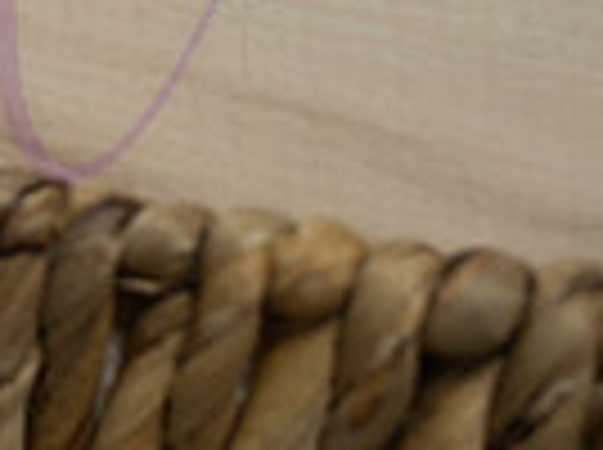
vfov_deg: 7.6
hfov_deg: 9.7
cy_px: -393
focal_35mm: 187
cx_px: -675
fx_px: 3252
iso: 3200
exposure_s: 1/320
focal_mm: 43
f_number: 4
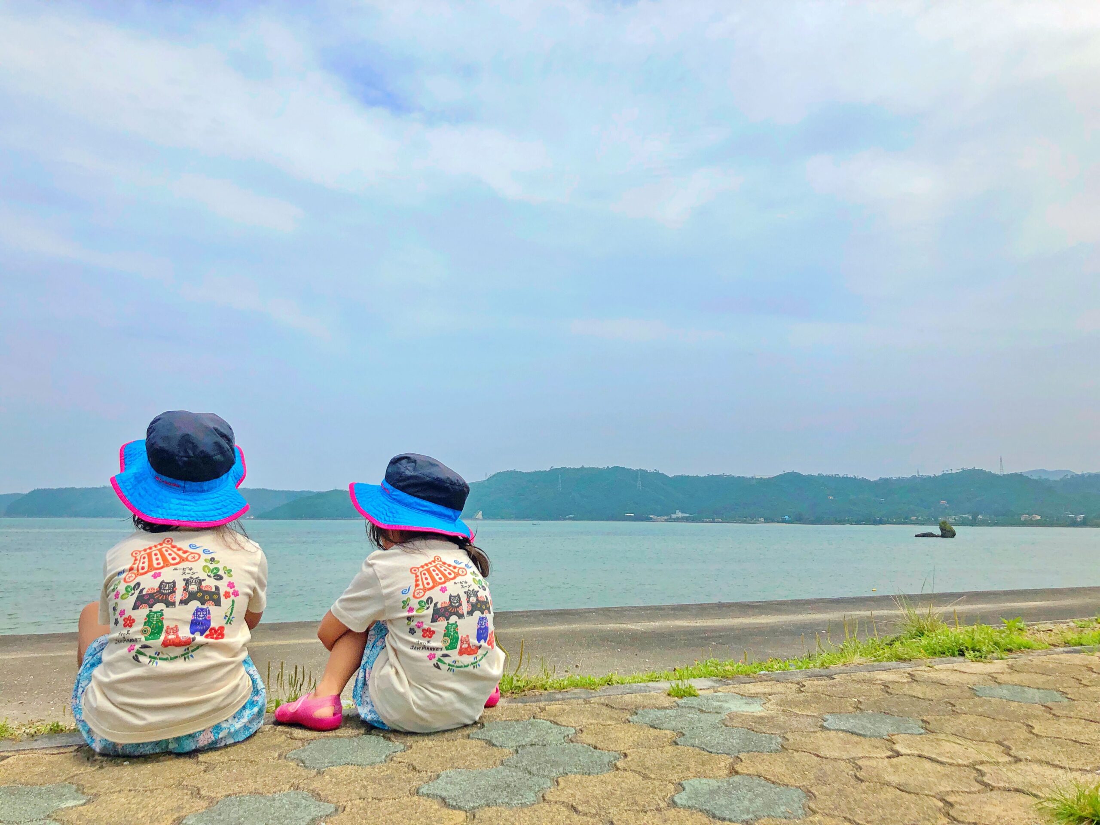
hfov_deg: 63.4
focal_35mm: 28
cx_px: 550
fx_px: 890
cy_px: 412
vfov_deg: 49.7
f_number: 1.8
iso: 25
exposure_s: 1/4878
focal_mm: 3.99
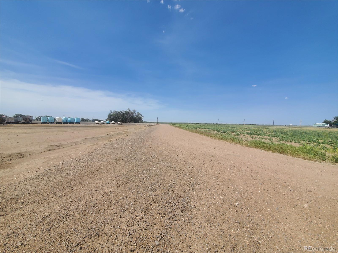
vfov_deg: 89.9
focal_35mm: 13
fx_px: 127
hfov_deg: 106.2
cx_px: 169
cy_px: 126
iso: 50
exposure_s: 1/1307
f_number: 2.2
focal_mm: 1.8
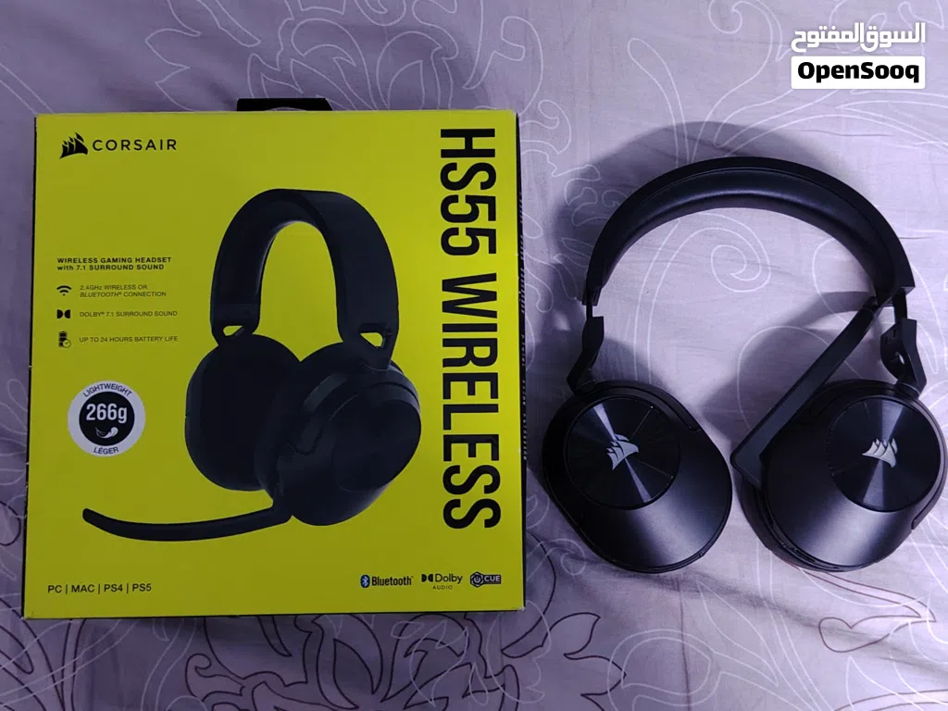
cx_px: 474
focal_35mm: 48
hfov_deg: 39.7
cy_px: 356
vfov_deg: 30.3
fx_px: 1315
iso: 2213
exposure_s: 1/25
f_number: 1.75
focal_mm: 5.25
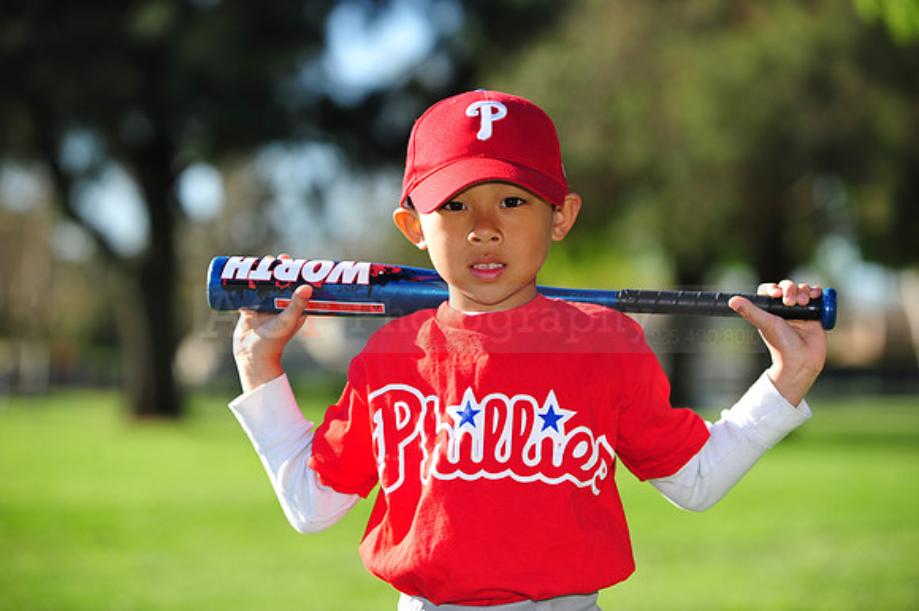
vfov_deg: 10.5
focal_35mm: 130
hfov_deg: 15.8
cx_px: 460
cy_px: 306
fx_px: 3317
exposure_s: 1/800
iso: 200
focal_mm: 130
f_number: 4.5
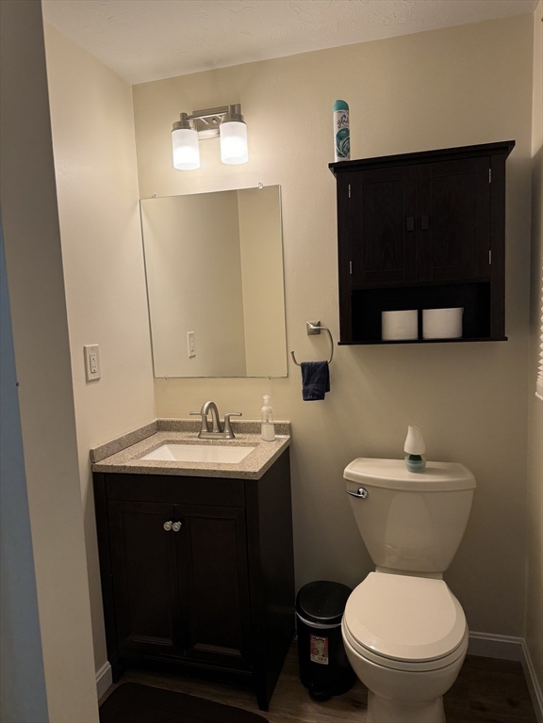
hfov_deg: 56.8
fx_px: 502
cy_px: 362
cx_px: 272
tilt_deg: -5.7
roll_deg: +2.4
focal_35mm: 24
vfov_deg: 71.6
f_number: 1.78
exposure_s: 1/120
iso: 100
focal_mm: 6.76
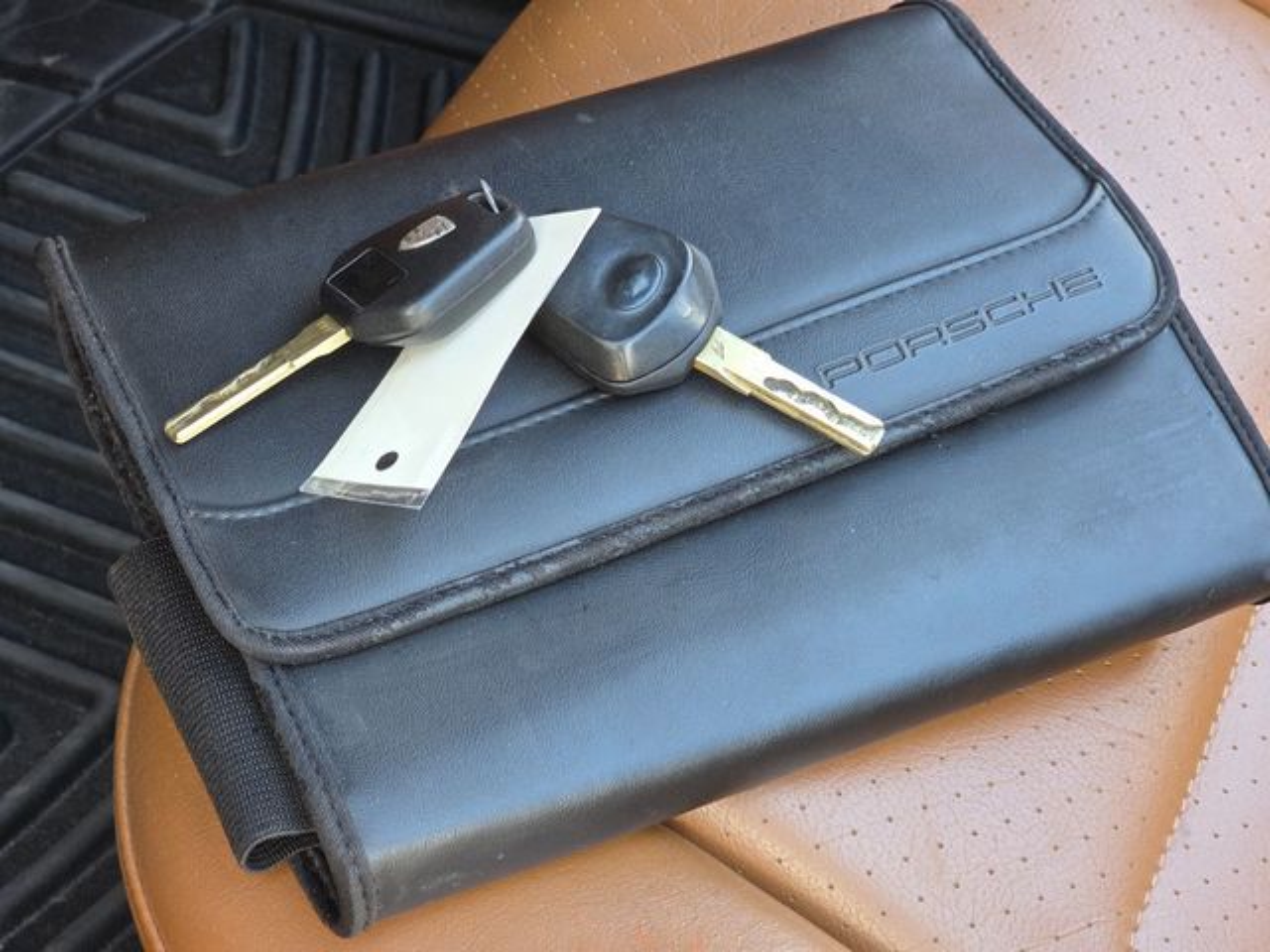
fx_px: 2531
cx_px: 635
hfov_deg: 28.2
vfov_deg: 21.3
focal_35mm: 69
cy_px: 476
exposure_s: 1/120
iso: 100
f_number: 2.4
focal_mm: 7.9
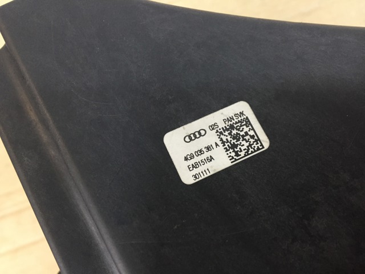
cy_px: 137
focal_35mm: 29
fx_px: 306
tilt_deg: -73.7
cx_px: 182
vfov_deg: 48.2
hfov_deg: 61.7
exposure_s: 1/33
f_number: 2.2
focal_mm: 4.15
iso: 250
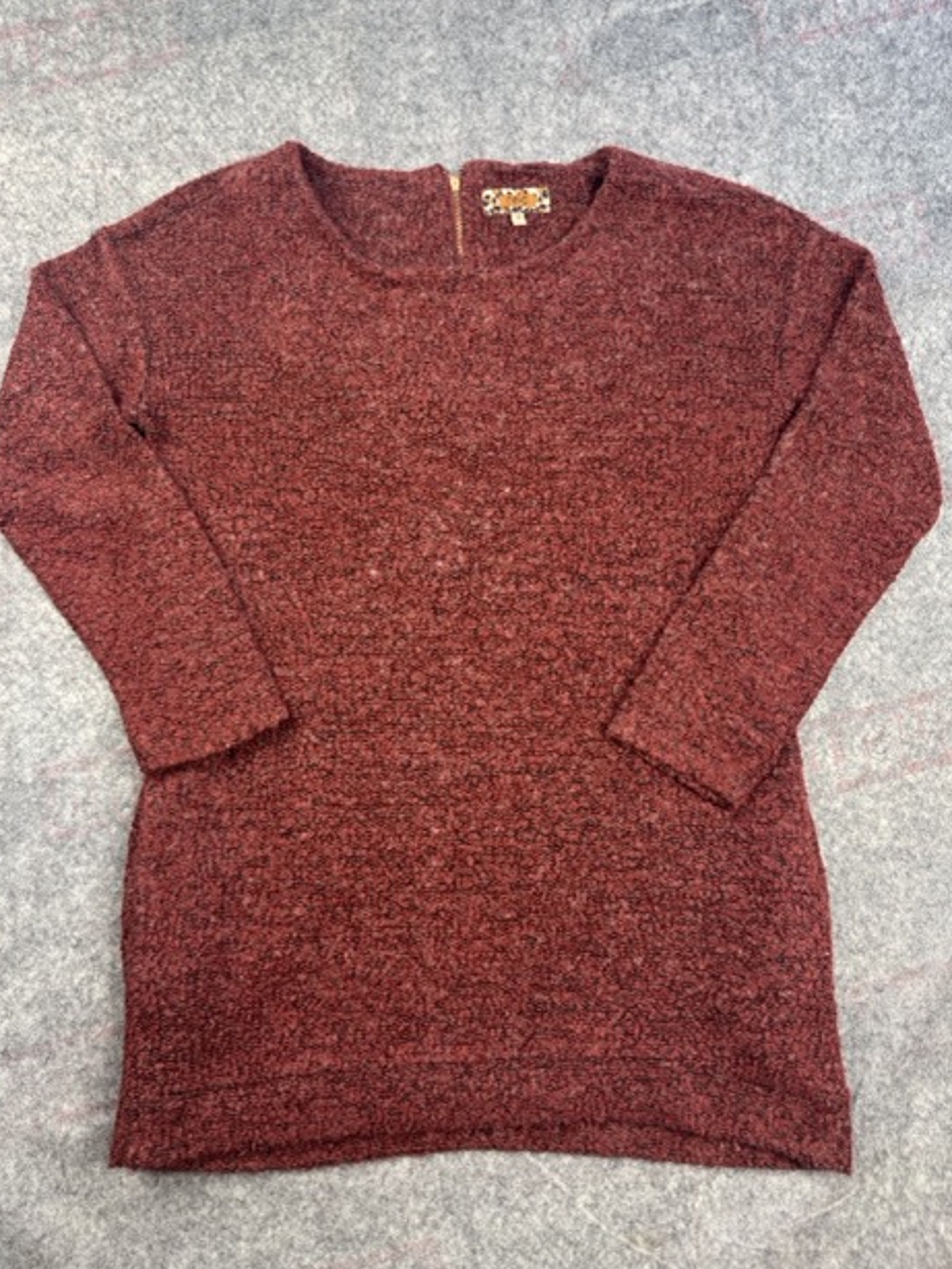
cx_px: 469
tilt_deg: -61.7
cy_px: 614
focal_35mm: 25
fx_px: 916
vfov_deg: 69.4
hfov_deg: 54.9
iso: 125
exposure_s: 1/50
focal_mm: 6.76
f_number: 1.78
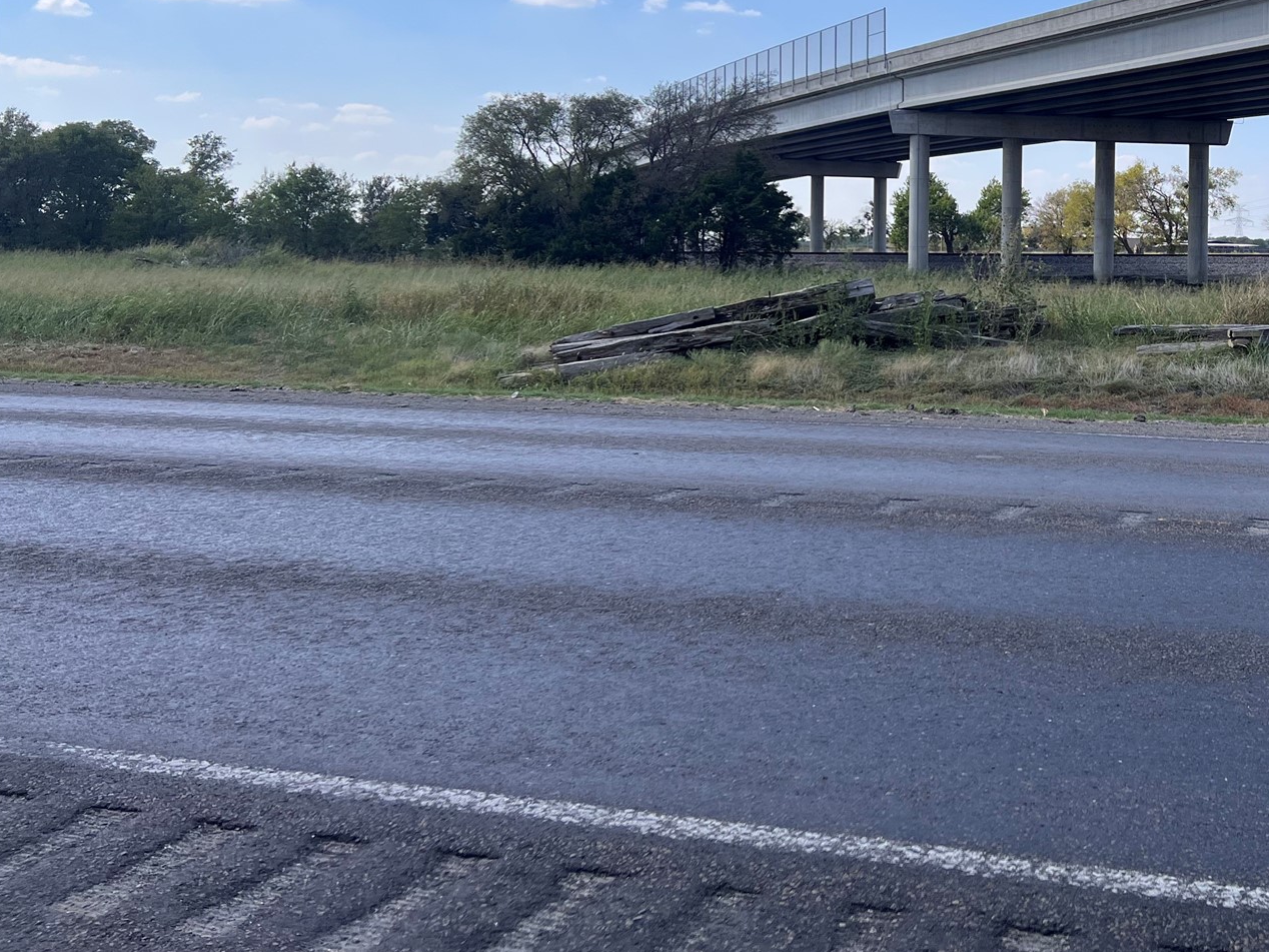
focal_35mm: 42
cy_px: 260
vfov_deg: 33.8
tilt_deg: -0.1
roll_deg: +0.4
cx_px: 1019
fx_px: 1540
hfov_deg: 42.7
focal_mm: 5.7
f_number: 1.5
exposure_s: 1/4274
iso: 50
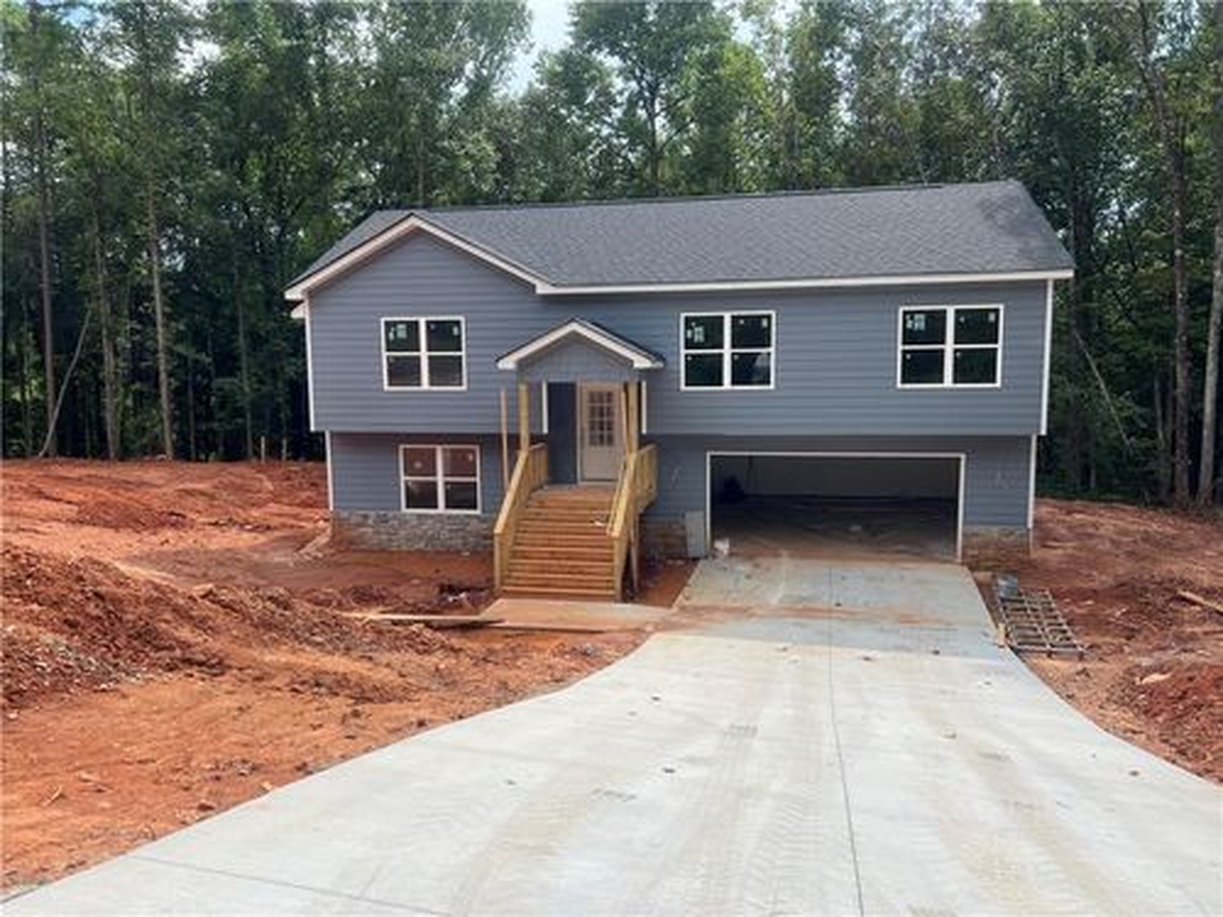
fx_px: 919
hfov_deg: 67.3
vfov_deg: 53.1
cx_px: 612
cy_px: 458
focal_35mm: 26
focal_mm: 5.7
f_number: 1.5
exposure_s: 1/2083
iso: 50
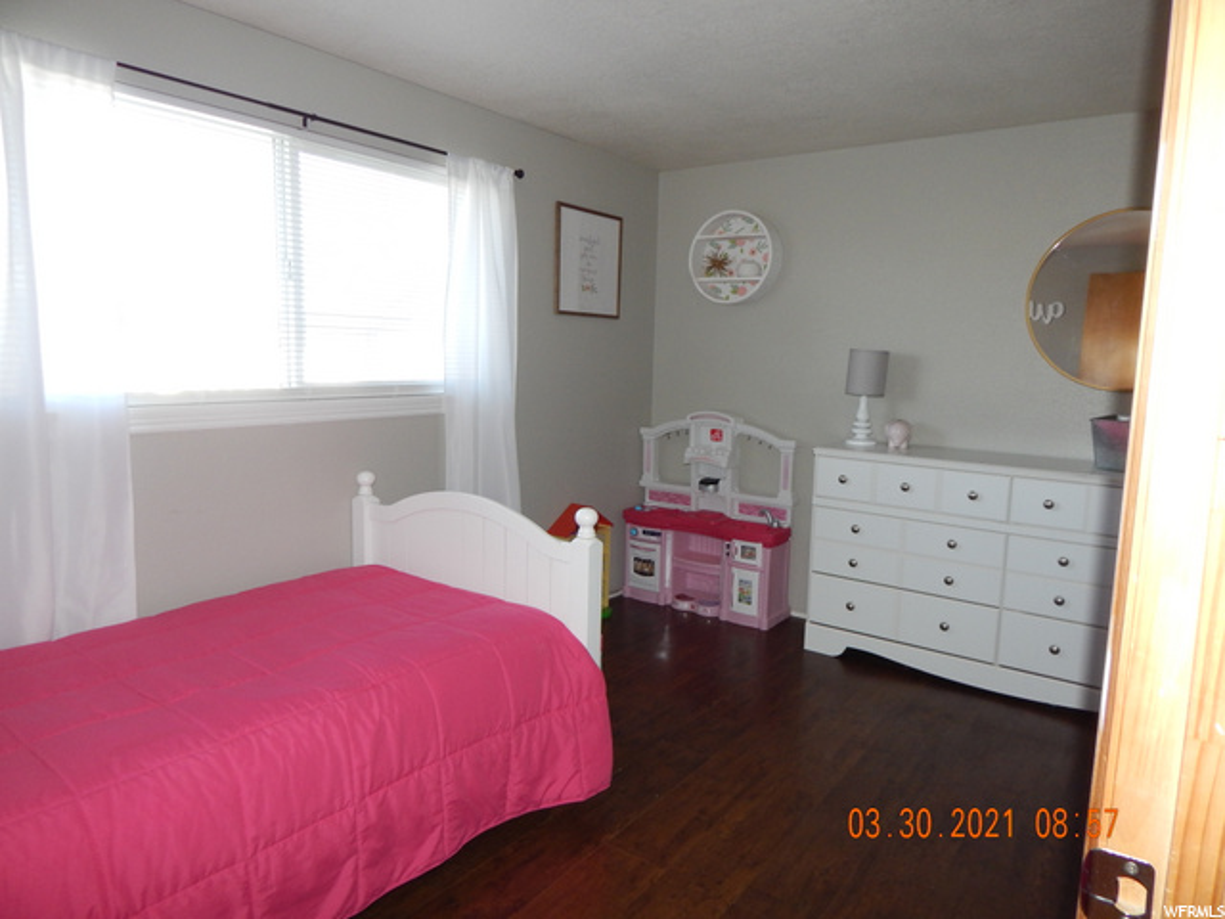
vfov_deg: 58.9
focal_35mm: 23
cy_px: 460
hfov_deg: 73.9
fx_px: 814
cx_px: 612
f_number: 3
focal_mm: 4
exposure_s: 1/30
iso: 200
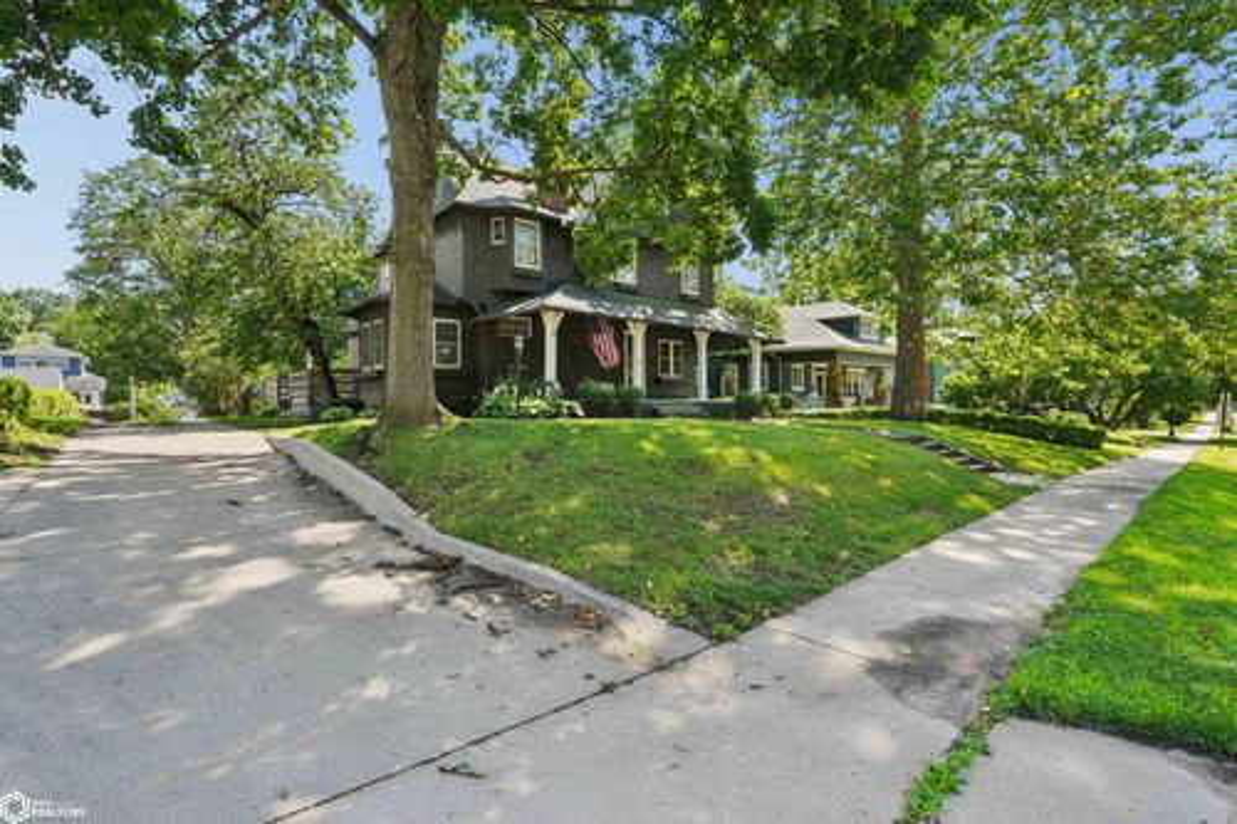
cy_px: 412
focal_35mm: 16
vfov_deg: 73.7
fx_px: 550
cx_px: 618
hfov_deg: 96.8
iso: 400
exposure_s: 1/125
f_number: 9
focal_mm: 16
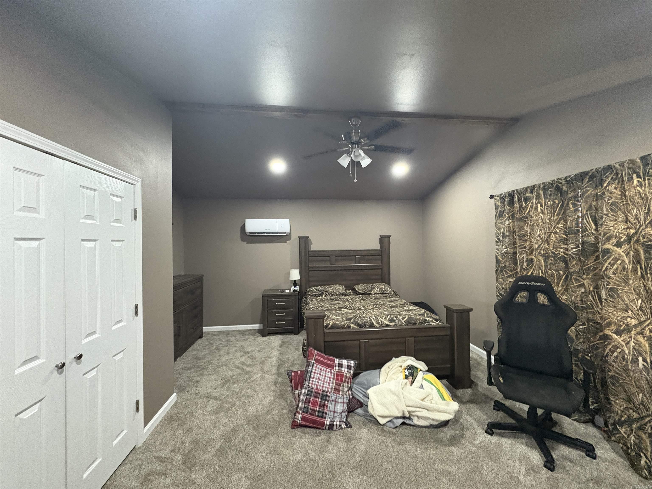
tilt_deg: +1.3
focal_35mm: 14
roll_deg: +1.1
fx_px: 264
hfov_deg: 102.1
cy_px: 244
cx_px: 326
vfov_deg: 85.7
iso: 800
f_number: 2.2
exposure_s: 1/40
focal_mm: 2.22
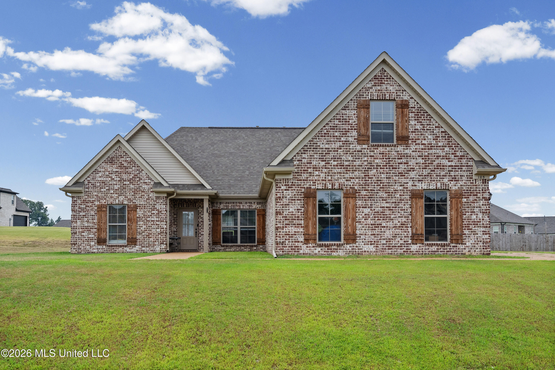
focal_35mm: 35
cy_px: 185
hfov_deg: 54.4
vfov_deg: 37.8
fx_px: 540
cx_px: 278
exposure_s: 1/125
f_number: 9.5
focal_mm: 35
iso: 1000
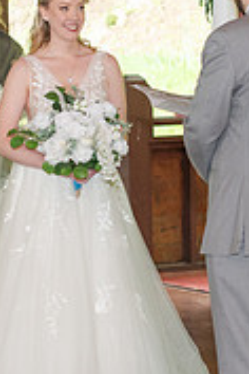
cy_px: 92
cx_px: 109
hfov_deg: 7.2
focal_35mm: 192
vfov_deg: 10.7
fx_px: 1992
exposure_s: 1/200
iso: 720
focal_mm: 50
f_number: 3.5
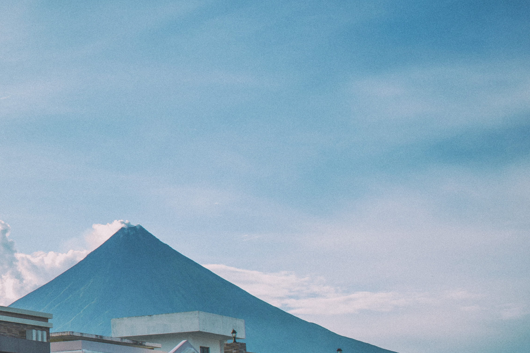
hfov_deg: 22.9
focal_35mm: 79
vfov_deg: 17.3
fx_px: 1163
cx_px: -157
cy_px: 199
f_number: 4
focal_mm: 20
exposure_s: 1/400
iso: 100
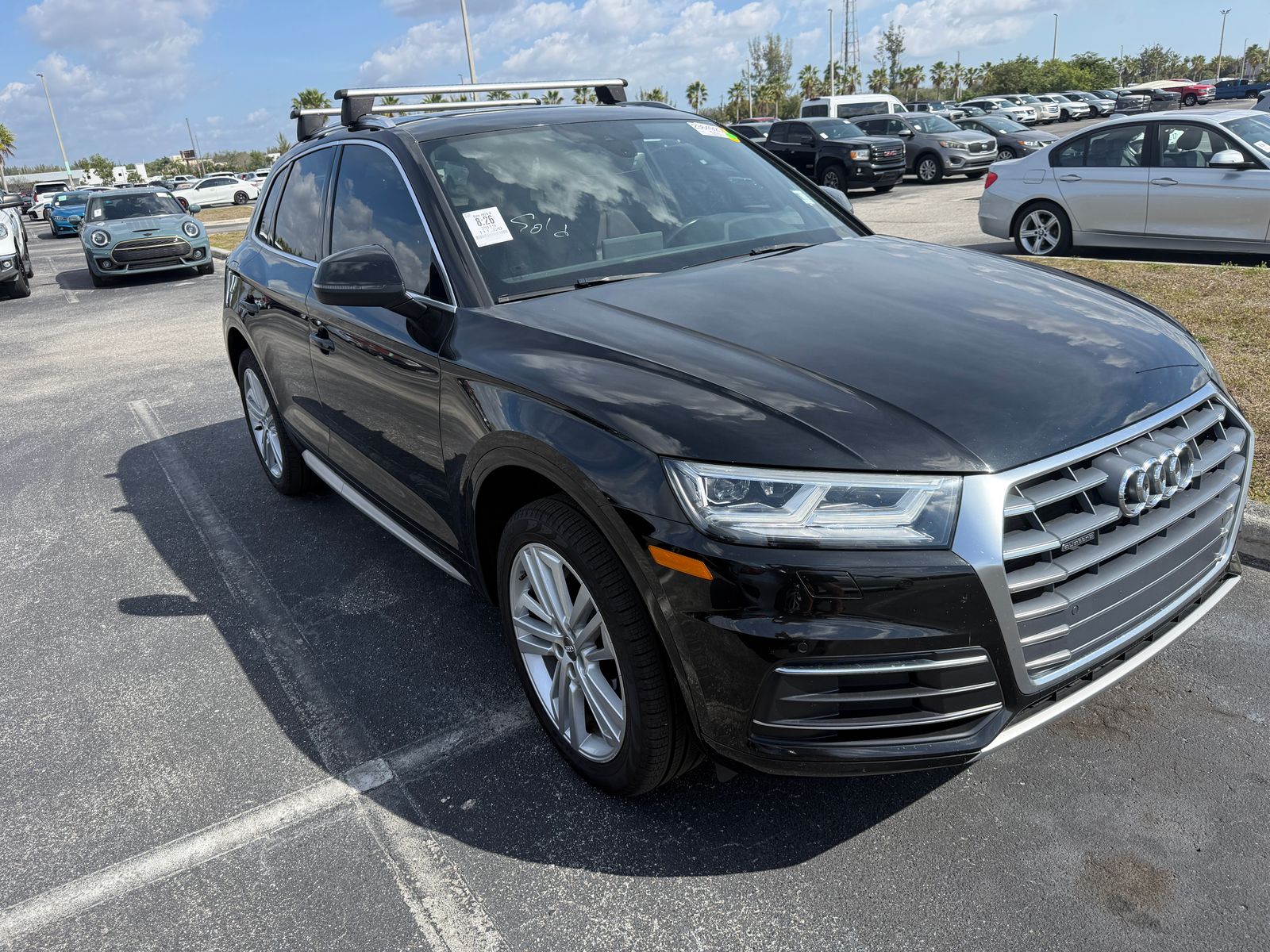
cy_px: 476
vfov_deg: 56.8
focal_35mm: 24
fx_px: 881
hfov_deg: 71.6
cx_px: 635
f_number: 1.78
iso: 100
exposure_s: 1/3425
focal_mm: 6.76
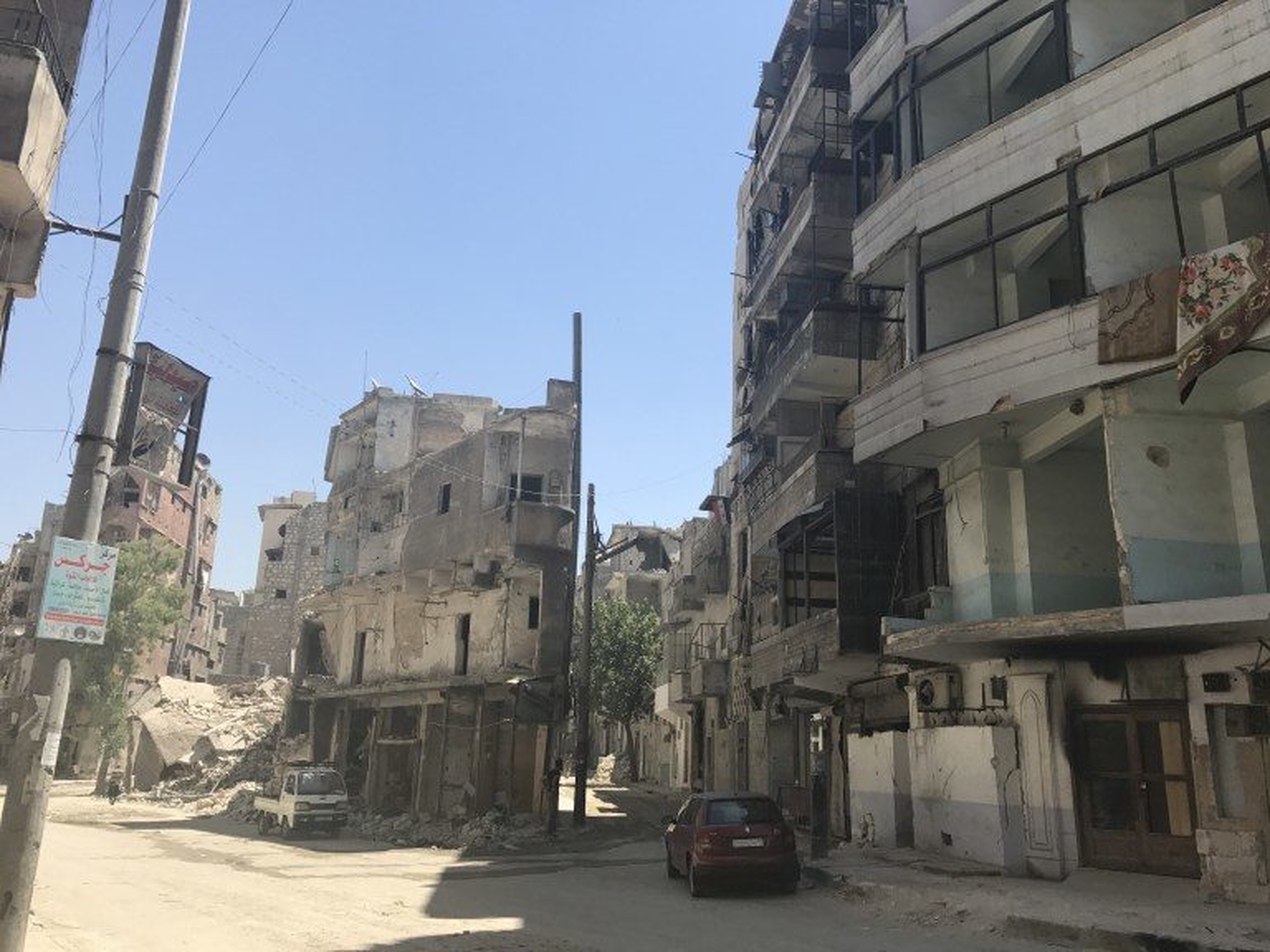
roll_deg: -2.9
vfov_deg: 49.7
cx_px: 635
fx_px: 1027
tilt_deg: +15.5
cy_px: 476
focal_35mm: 28
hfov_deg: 63.4
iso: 20
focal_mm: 3.99
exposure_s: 1/1742
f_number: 1.8
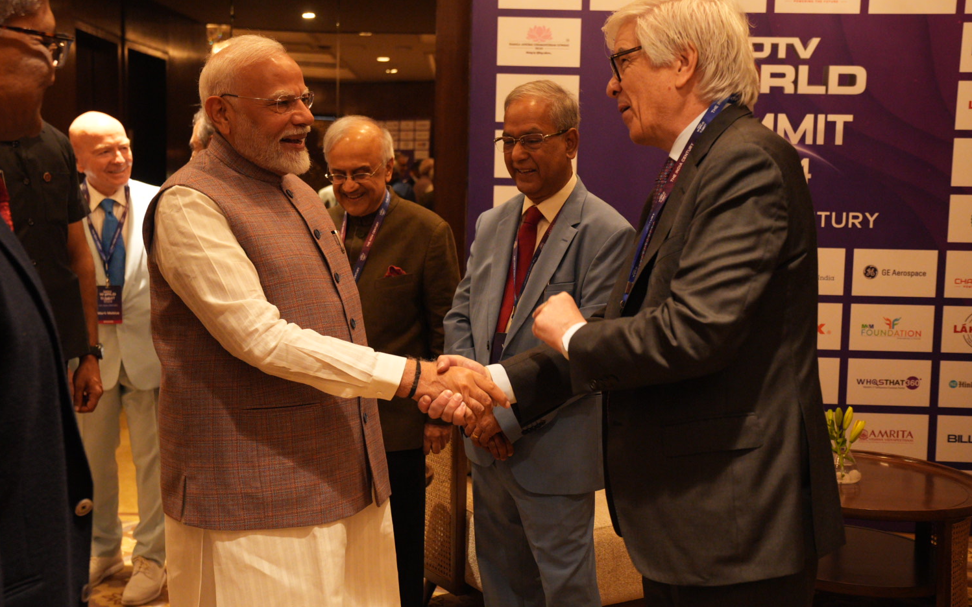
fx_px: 1165
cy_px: 277
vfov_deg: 29.2
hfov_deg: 45.3
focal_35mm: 44
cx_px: 475
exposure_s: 1/160
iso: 6400
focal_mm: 40
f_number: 4.5
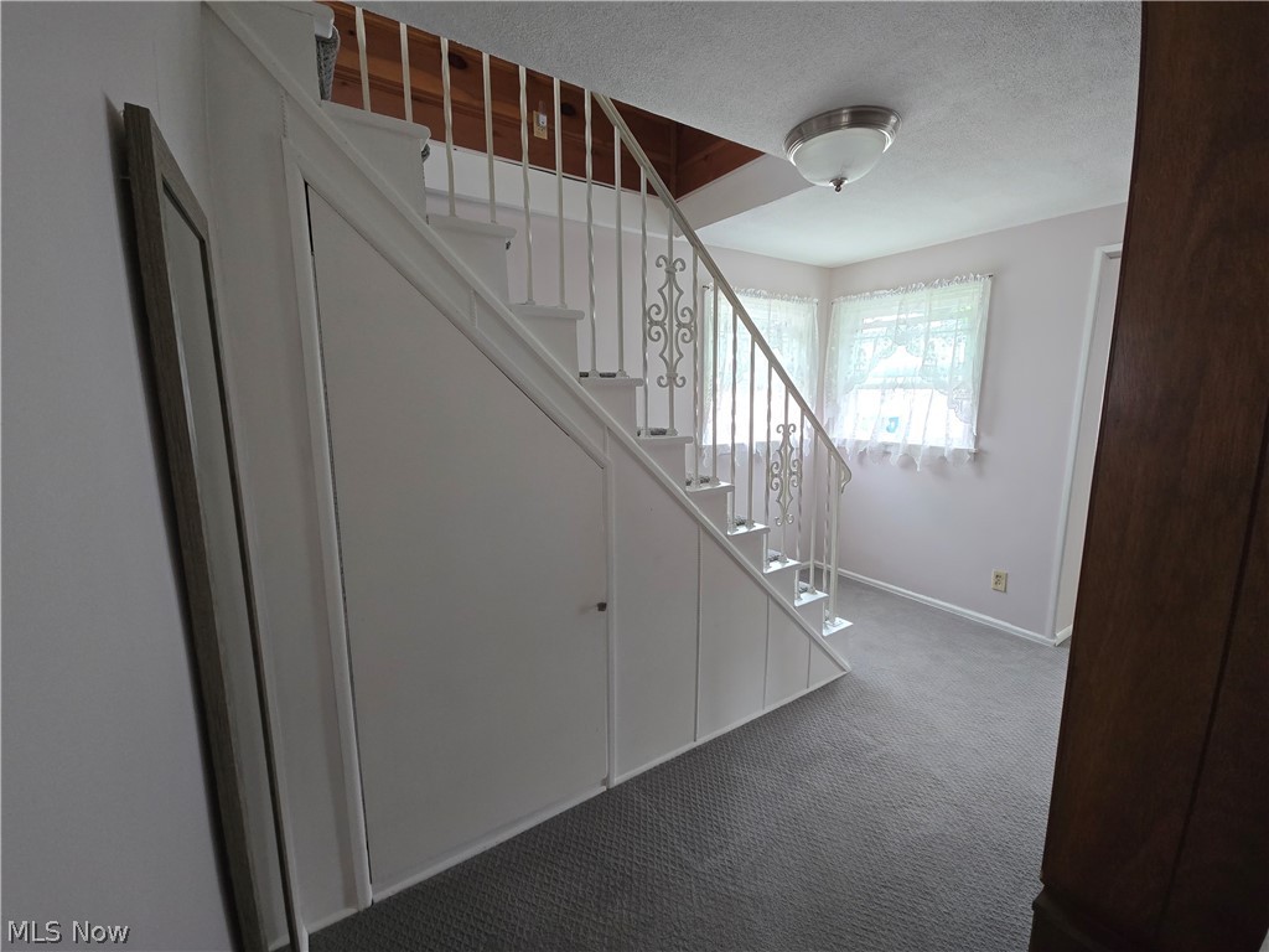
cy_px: 476
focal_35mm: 13
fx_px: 477
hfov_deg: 106.2
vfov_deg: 89.9
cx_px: 634
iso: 160
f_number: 2.2
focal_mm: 2.2
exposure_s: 1/60
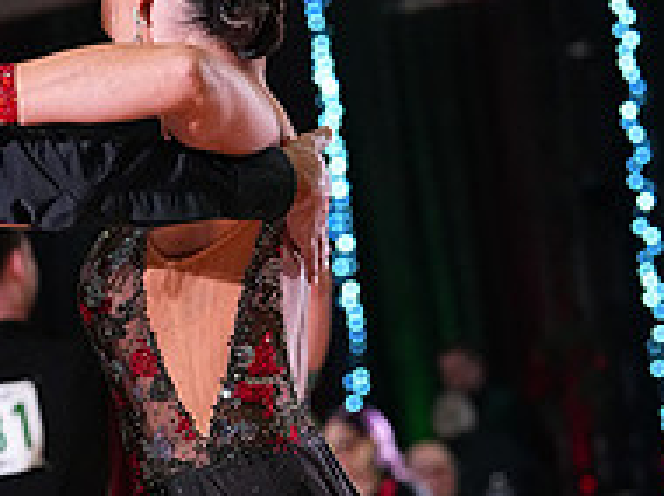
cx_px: 103
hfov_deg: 6.7
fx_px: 5632
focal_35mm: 294
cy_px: 664
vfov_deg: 5.0
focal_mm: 100
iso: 6400
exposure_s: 1/400
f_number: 4.5
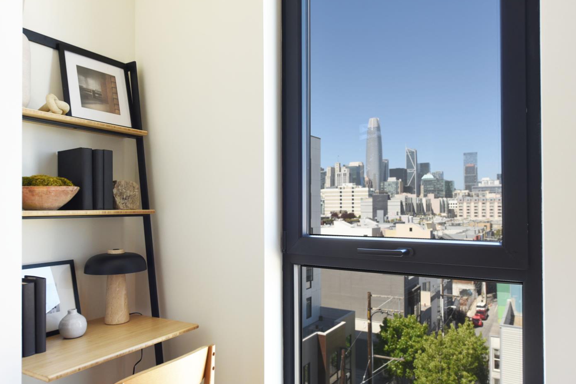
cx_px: 271
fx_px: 416
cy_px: 203
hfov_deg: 69.3
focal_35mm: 26
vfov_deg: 49.5
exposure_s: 1/200
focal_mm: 24
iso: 1250
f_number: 6.3
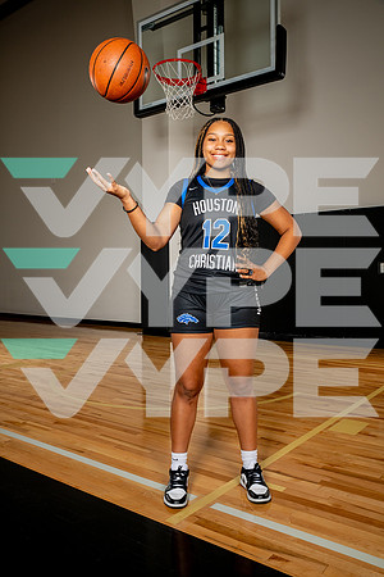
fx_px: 512
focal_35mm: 32
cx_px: 192
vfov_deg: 58.7
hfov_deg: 41.1
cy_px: 288
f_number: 8
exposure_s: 1/500
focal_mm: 32
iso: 250
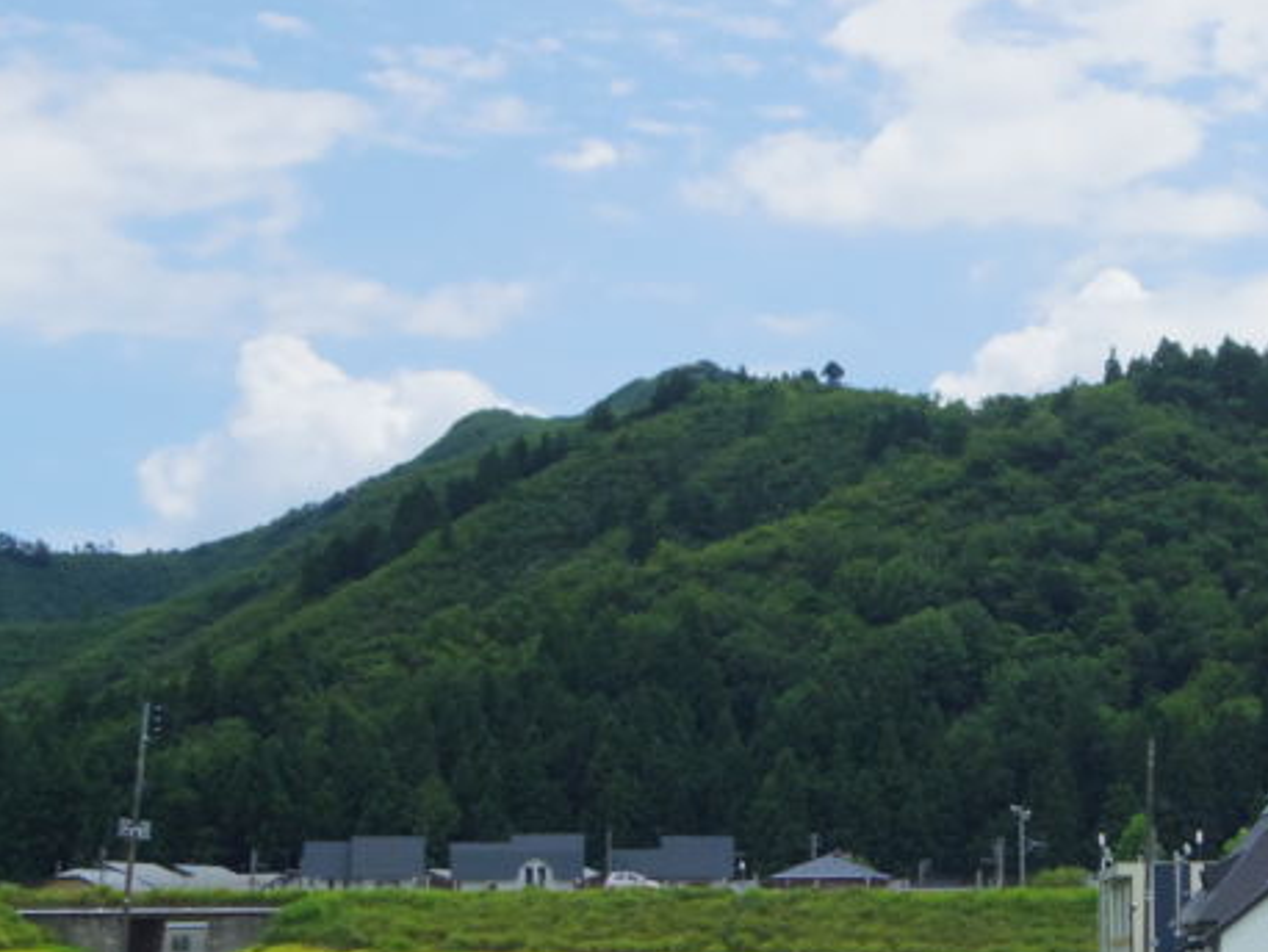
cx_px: 966
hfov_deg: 18.6
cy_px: 437
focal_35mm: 105
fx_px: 3848
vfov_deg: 14.1
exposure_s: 1/1000
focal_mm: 8.5
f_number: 5.6
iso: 250
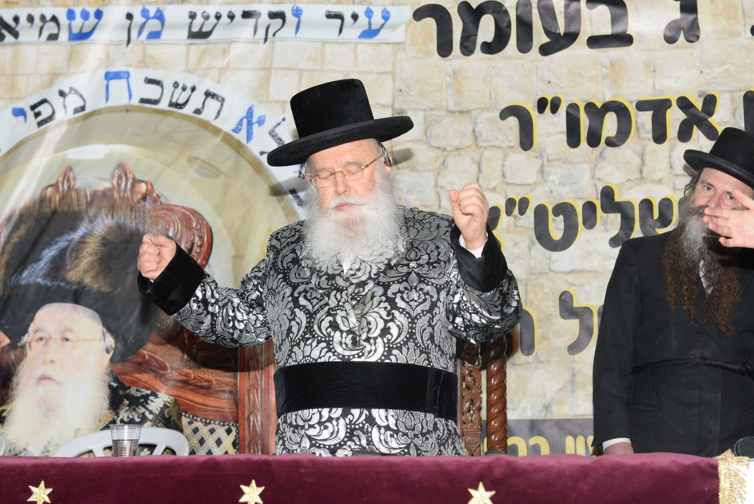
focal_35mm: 70
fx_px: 1467
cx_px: 377
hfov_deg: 28.8
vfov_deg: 19.5
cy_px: 252
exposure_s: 1/200
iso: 2500
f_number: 5.6
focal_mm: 70
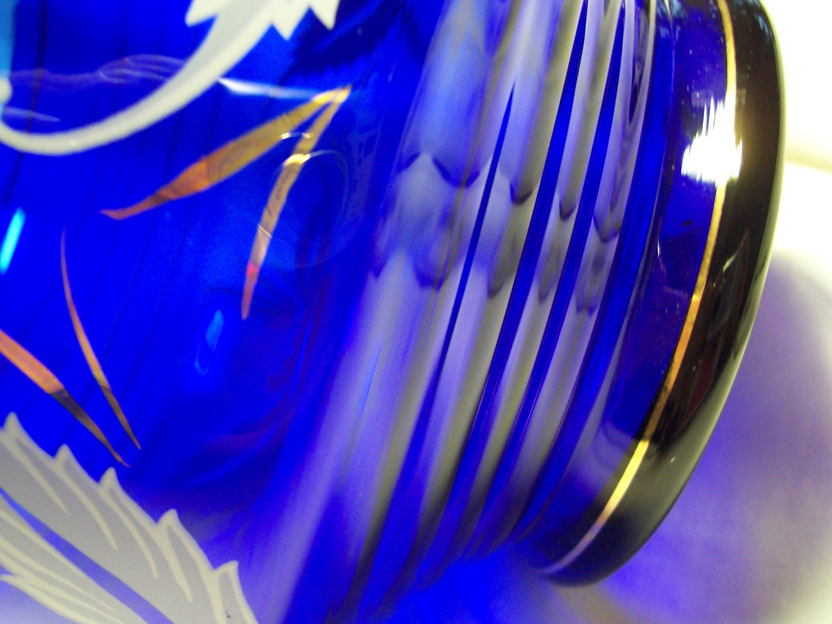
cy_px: 312
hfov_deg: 50.1
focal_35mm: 37
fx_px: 889
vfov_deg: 38.7
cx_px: 416
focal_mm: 5.6
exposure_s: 1/15
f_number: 2.8
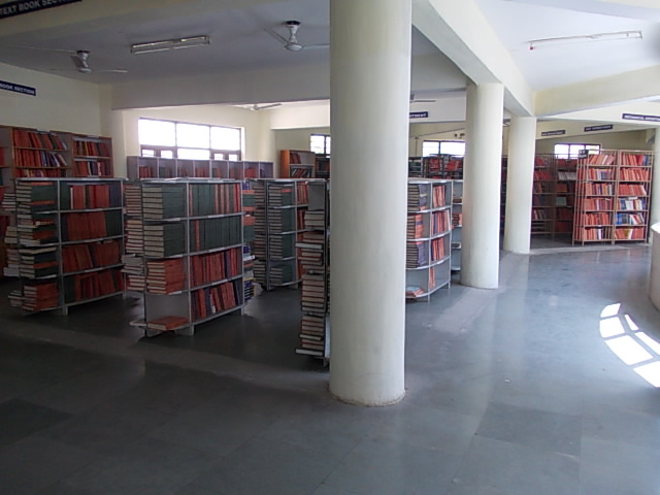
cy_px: 248
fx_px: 534
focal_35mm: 28
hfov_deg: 63.4
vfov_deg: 49.7
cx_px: 330
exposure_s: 1/25
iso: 125
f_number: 2.7
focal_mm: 4
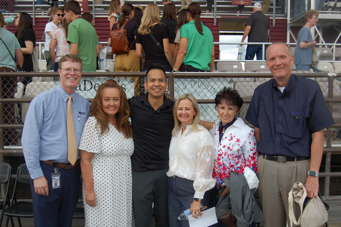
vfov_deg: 36.8
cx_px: 170
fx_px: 341
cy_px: 114
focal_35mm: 36
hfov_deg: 53.2
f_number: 7.1
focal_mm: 24
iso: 200
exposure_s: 1/200
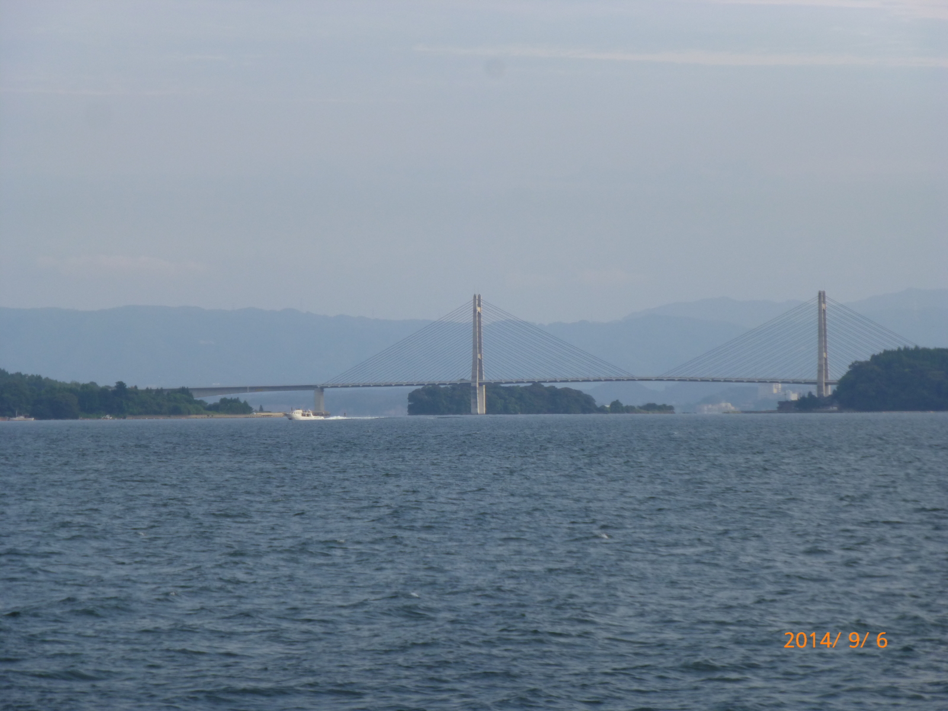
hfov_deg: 9.9
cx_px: 474
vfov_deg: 7.5
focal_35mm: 199
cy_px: 356
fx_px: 5450
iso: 100
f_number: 5.5
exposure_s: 1/320
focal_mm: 35.6
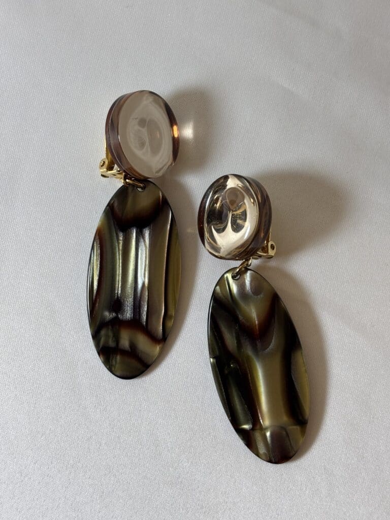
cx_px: 195
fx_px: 781
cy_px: 260
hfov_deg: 28.0
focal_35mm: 52
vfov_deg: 36.8
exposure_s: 1/100
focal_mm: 5.96
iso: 32
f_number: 1.6
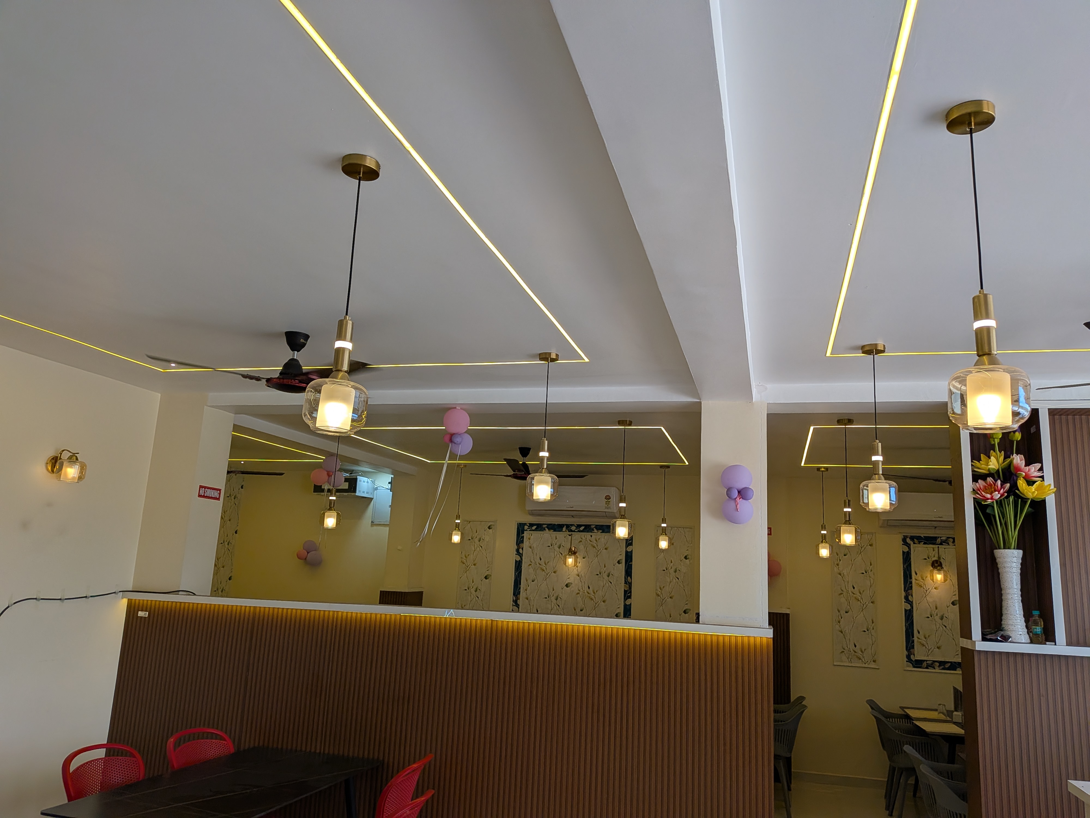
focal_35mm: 24
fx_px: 756
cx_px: 545
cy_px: 409
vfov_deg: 56.8
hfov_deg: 71.6
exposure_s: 1/237
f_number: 1.7
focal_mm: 4.53
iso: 28
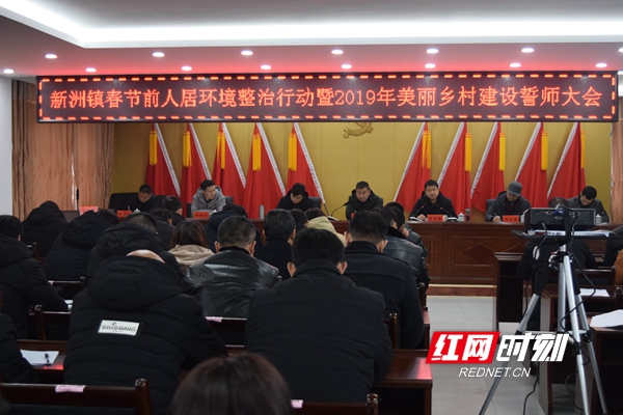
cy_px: 208
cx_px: 312
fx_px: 753
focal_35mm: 44
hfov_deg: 45.0
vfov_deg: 30.8
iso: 1600
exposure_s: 1/200
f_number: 4.2
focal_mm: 29
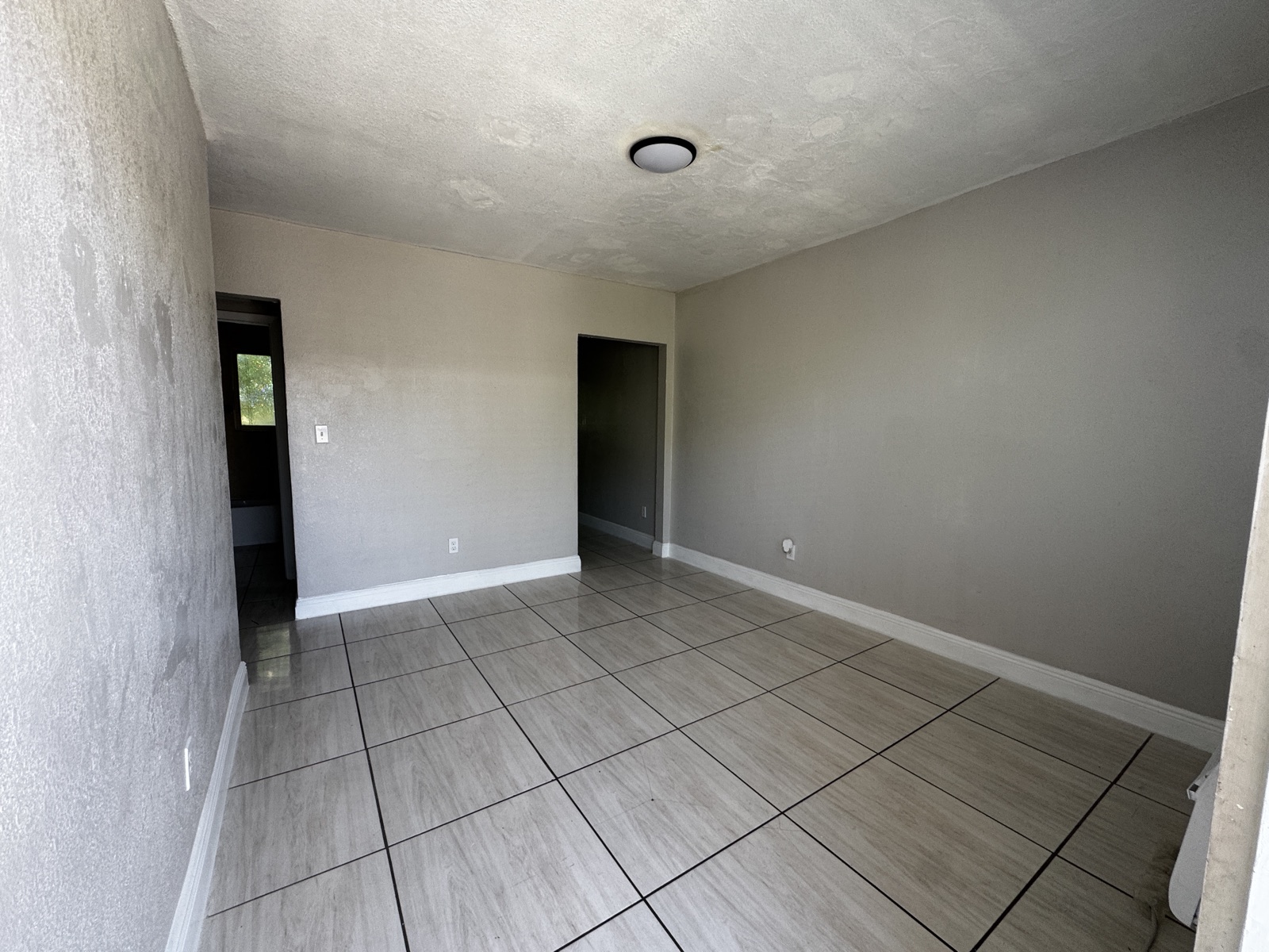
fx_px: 513
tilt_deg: -6.3
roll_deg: -1.6
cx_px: 634
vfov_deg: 85.7
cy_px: 476
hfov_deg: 102.1
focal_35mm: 14
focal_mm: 2.22
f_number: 2.2
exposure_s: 1/99
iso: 80
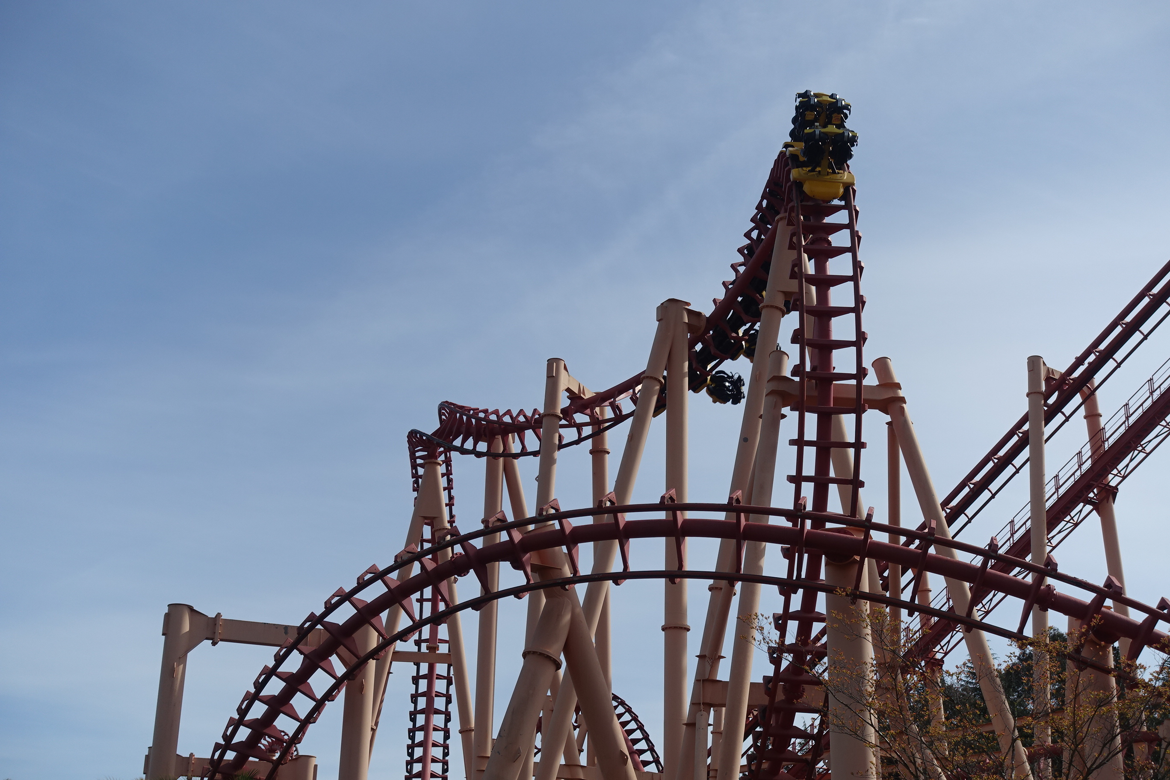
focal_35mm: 52
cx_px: 585
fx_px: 1690
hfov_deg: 38.2
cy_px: 390
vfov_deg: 26.0
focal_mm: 19.1
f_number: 4
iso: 125
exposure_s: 1/250
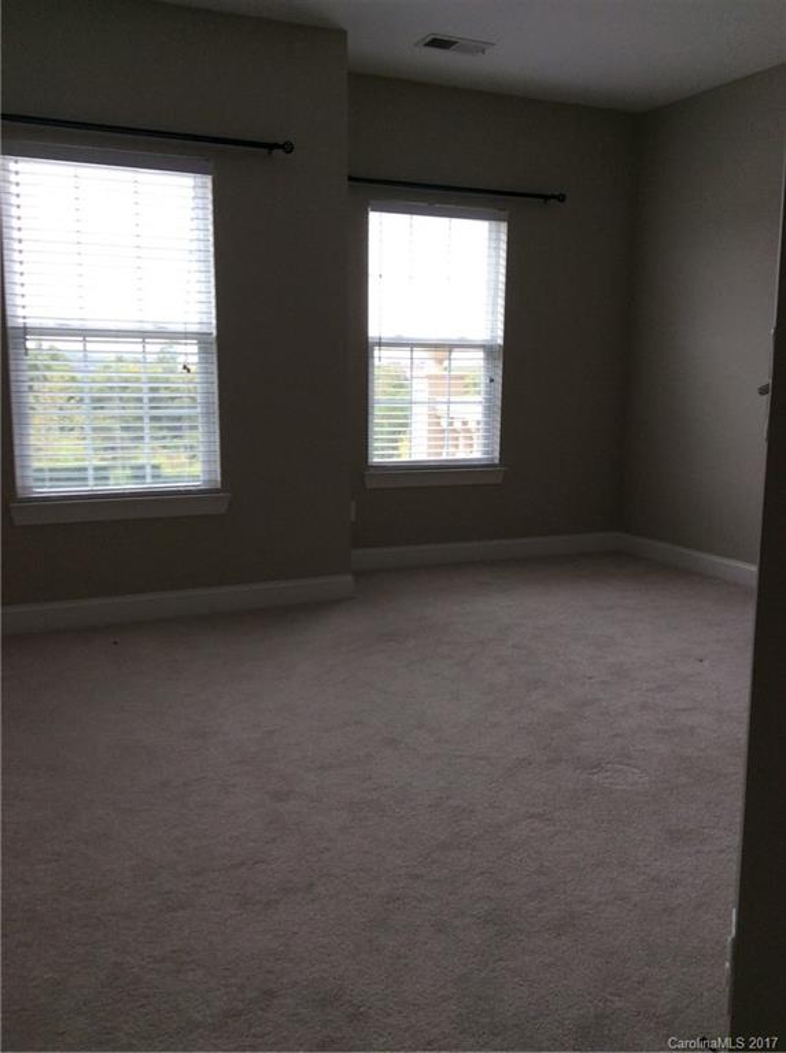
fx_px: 972
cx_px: 393
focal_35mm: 32
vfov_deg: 56.9
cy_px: 526
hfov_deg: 44.0
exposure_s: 1/120
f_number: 2.4
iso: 32
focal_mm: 3.3
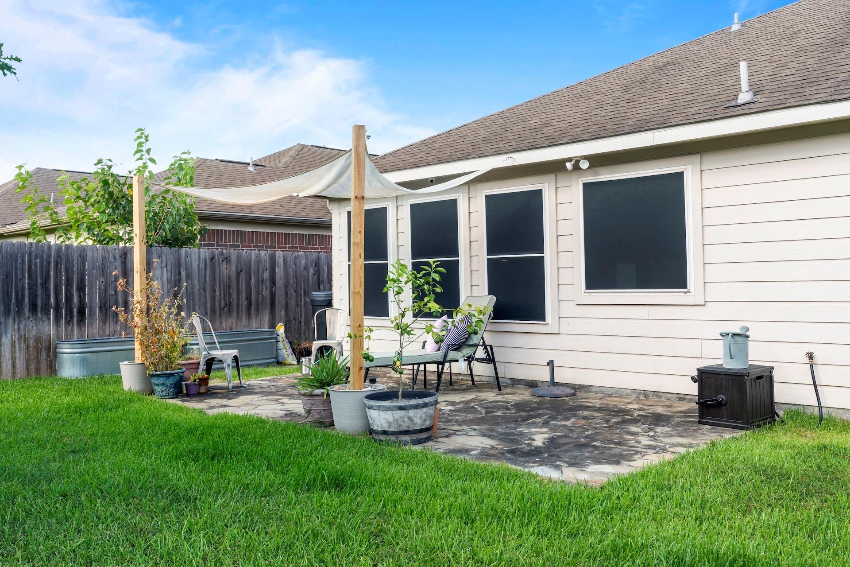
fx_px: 755
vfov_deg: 41.1
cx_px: 425
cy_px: 284
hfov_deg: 58.7
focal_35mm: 32
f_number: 13
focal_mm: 32
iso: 80
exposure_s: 1/50
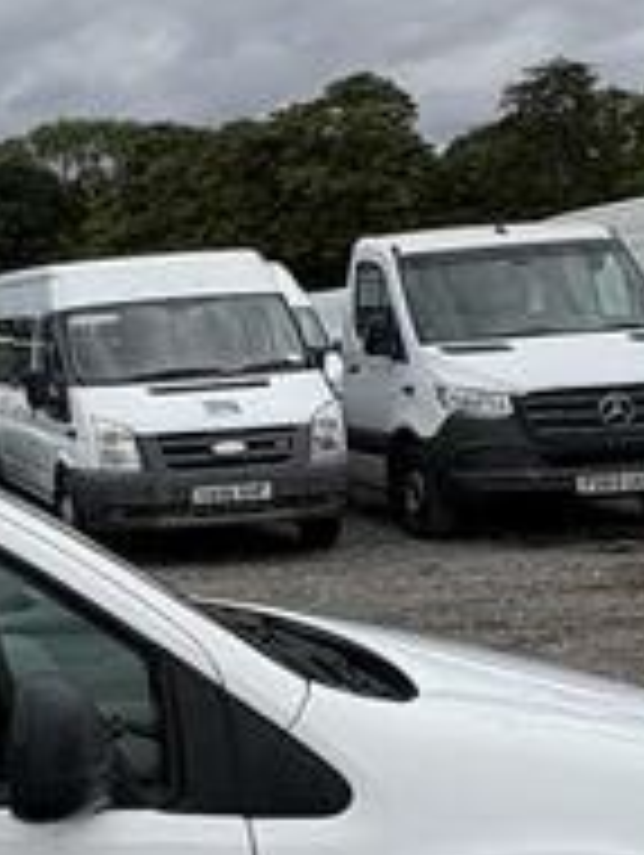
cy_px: 526
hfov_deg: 19.0
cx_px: -374
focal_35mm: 66
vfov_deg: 29.3
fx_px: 1634
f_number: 2.2
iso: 50
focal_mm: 2.22
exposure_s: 1/1395
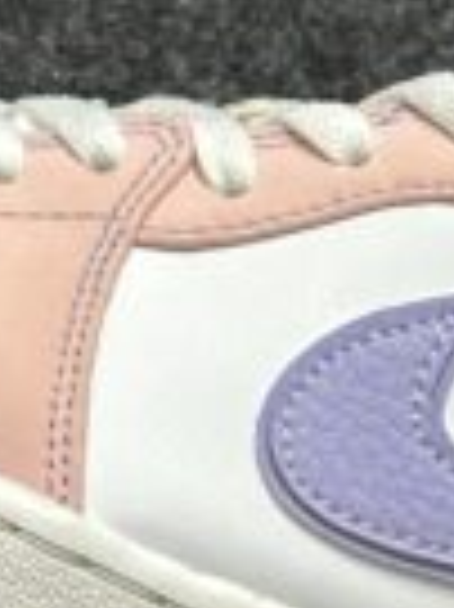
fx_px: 4992
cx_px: 198
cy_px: 1038
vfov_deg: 6.8
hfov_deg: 5.2
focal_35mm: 285
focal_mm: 6.86
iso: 250
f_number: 1.78
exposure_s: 1/53
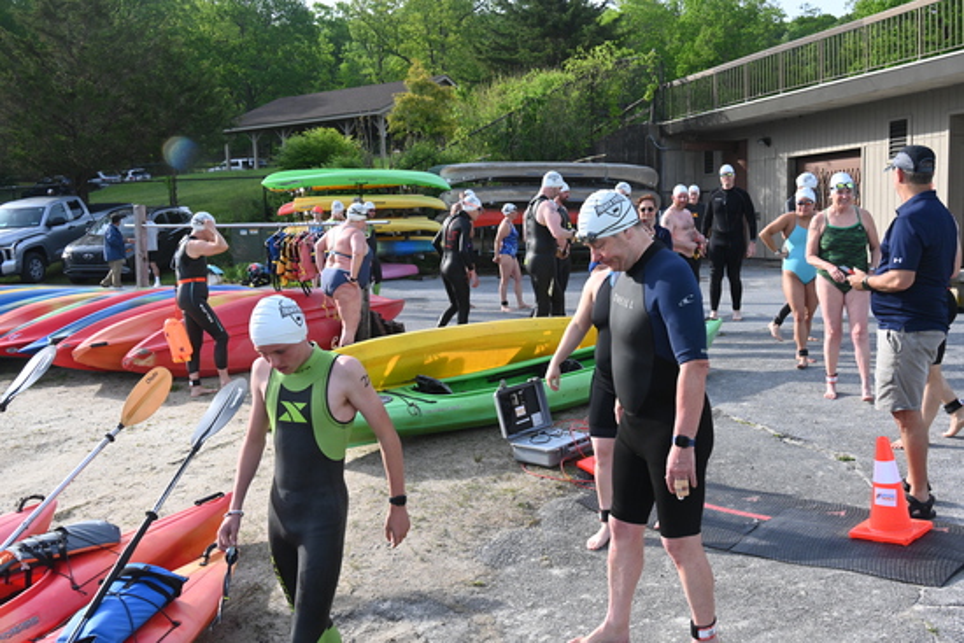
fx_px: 937
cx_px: 482
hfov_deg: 54.4
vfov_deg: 37.9
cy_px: 322
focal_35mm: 35
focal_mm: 35
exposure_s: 1/800
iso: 2000
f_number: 14
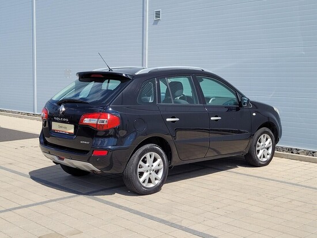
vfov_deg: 53.1
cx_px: 158
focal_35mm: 26
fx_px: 238
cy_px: 119
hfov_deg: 67.3
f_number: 1.8
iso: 40
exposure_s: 1/2308
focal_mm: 5.4
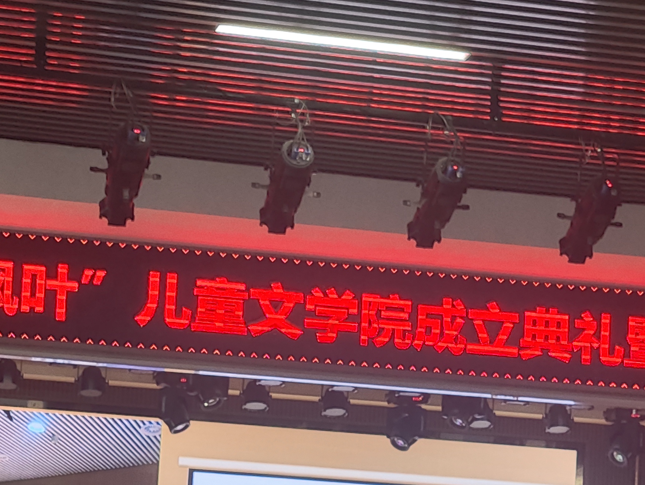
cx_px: 405
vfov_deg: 12.8
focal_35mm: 115
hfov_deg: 17.1
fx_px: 2146
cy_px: 424
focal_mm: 7.1
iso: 298
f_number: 1.9
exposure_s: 1/120
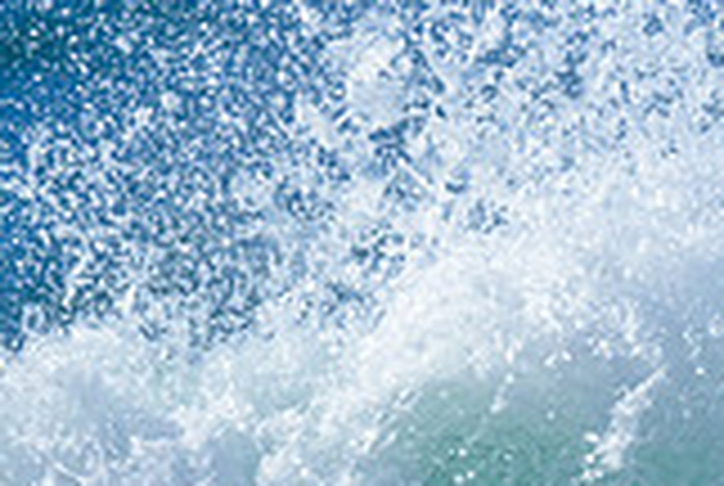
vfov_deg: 0.4
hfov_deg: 0.5
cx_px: 1133
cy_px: 474
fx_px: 77751
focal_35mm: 3859
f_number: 6.3
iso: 220
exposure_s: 1/2000
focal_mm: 800
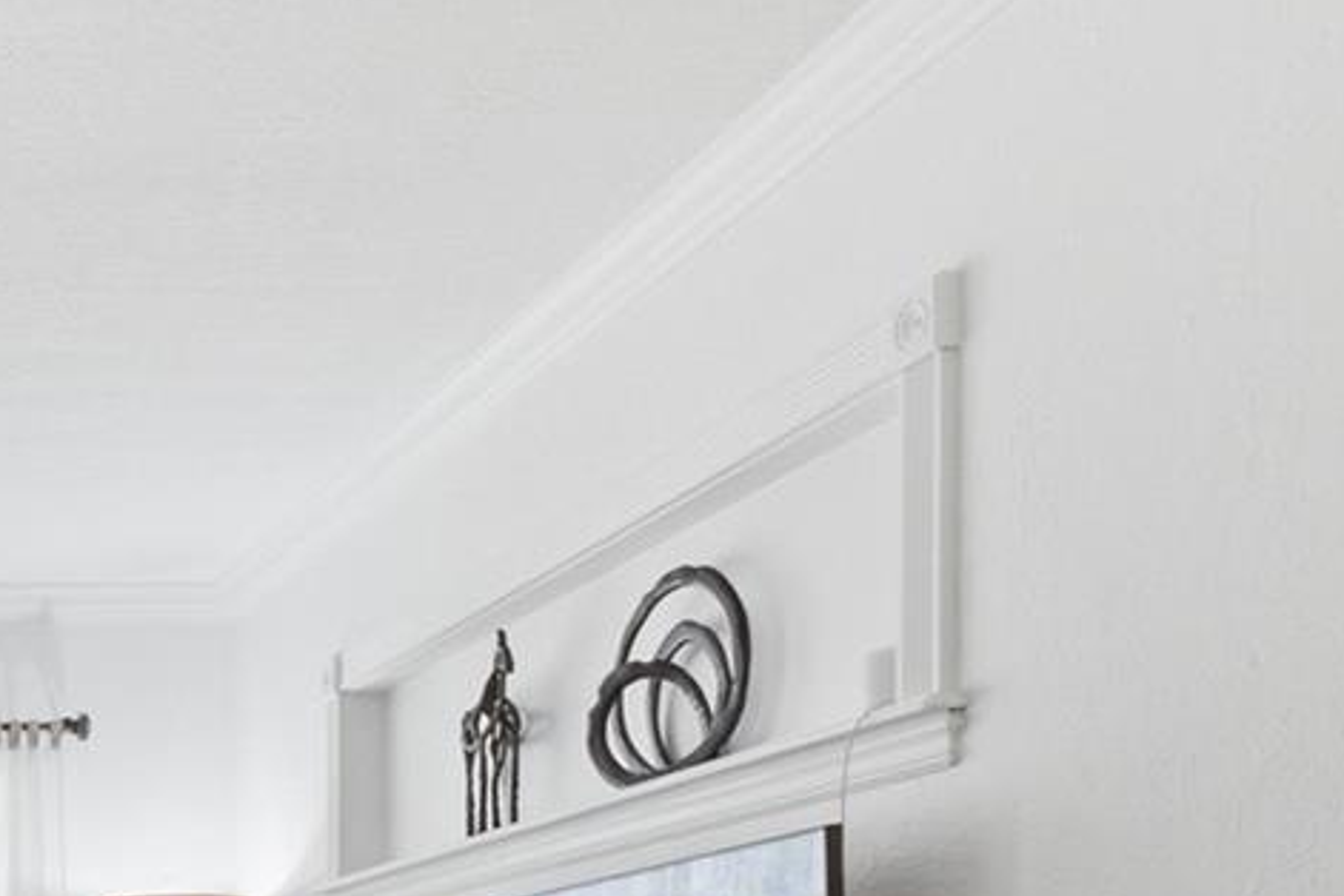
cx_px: -471
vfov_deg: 23.7
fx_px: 1904
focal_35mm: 51
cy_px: 1134
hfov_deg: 29.7
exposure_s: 1/30
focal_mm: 10
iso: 320
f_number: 9
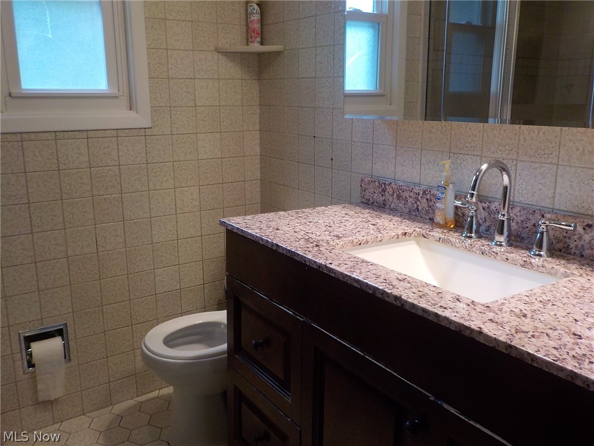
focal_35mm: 30
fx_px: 515
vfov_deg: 46.8
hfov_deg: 60.0
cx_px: 297
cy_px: 223
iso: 200
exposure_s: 1/30
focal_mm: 4.1
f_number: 3.3
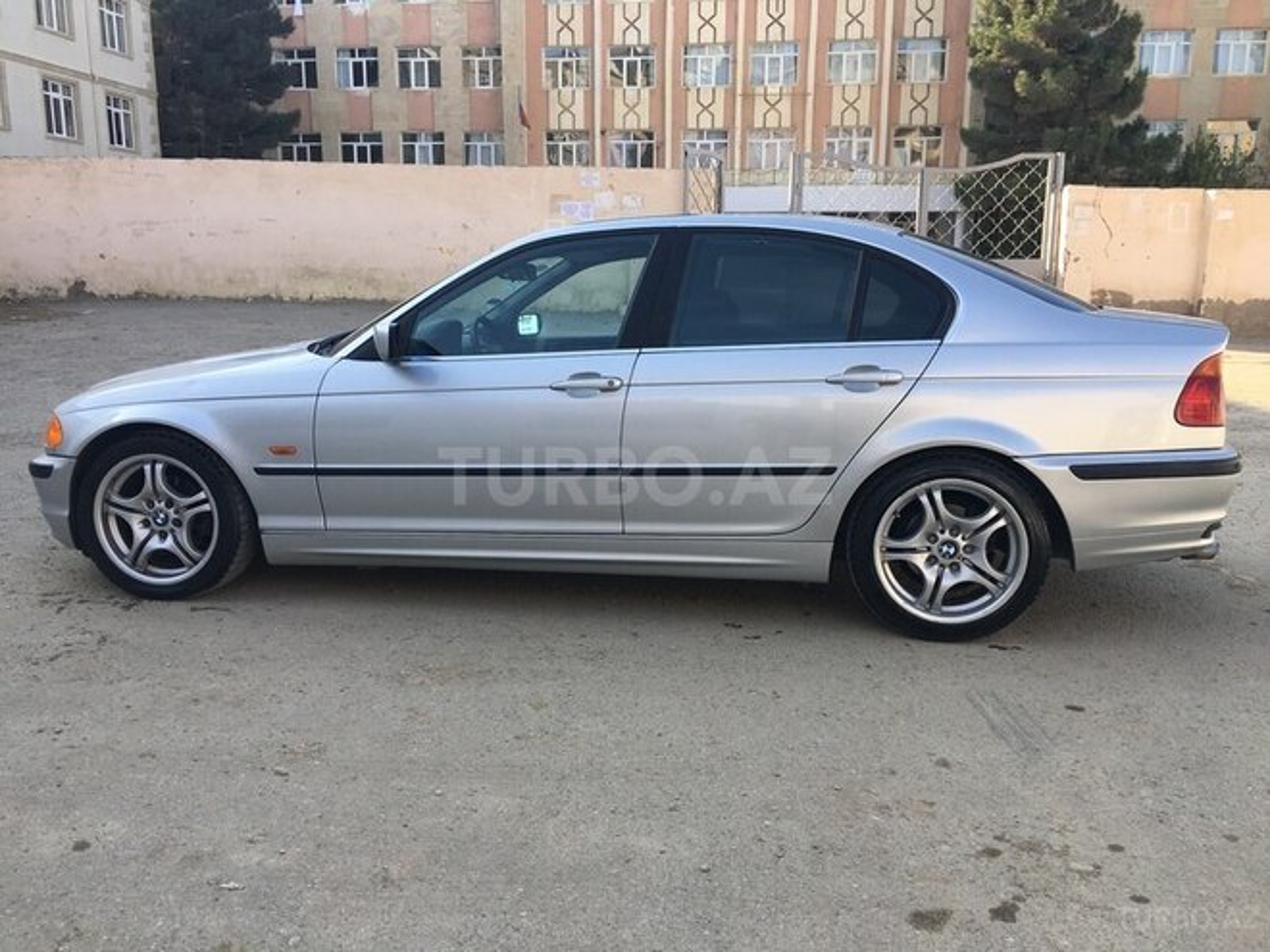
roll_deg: -0.2
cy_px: 476
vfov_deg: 48.2
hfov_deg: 61.7
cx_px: 635
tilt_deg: -11.1
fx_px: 1064
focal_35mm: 29
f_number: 2.2
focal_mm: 4.15
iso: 25
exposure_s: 1/460
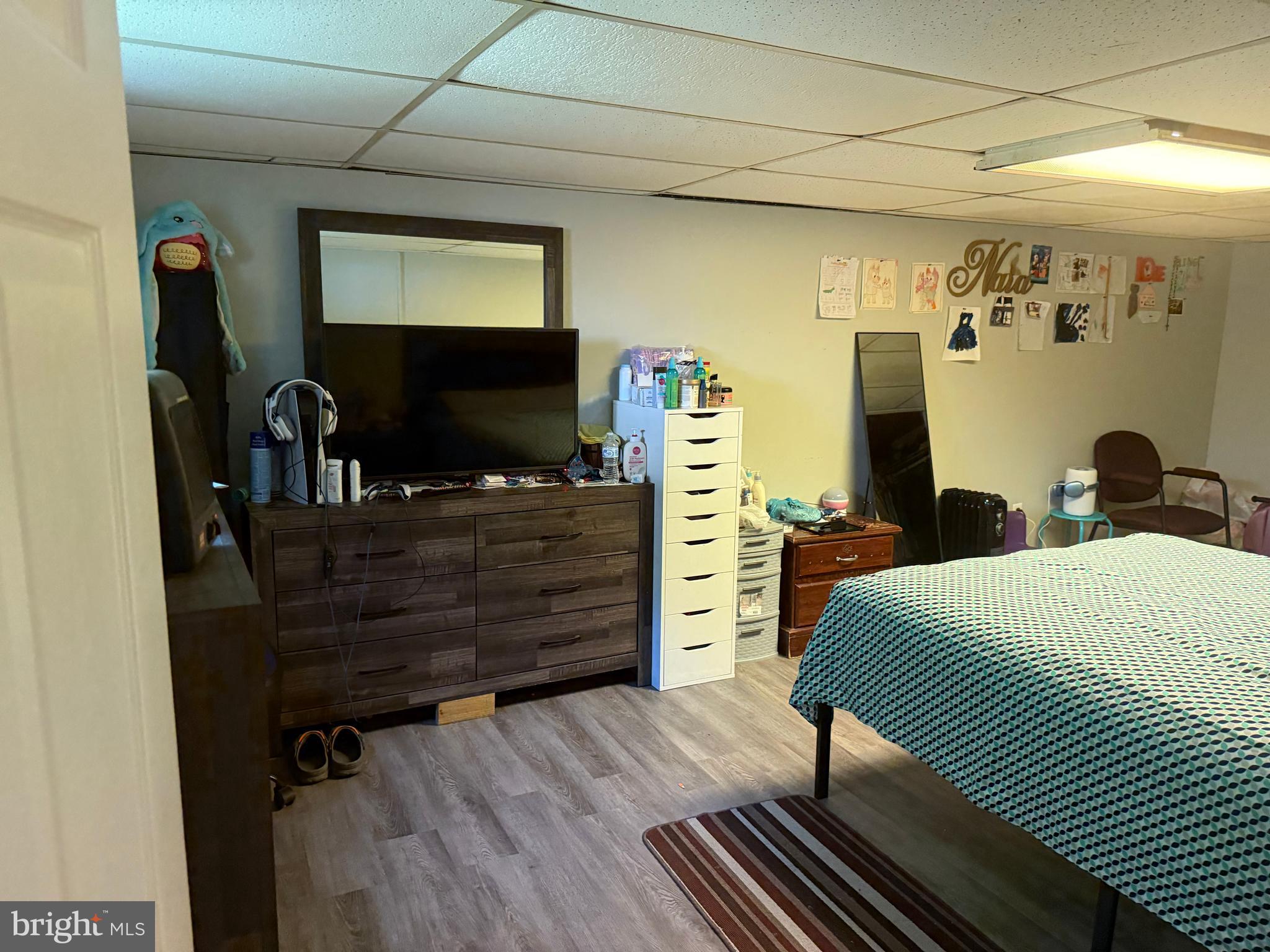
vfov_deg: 56.8
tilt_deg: -10.3
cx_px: 635
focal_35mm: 24
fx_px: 881
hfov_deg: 71.6
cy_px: 476
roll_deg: -0.5
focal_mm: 6.76
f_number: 1.78
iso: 640
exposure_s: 1/60
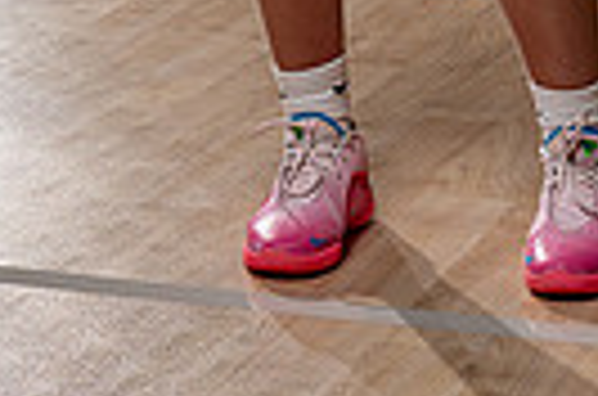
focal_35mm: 180
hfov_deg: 11.4
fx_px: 2983
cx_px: 342
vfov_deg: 7.1
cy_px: -554
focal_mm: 53
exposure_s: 1/250
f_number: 8
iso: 100
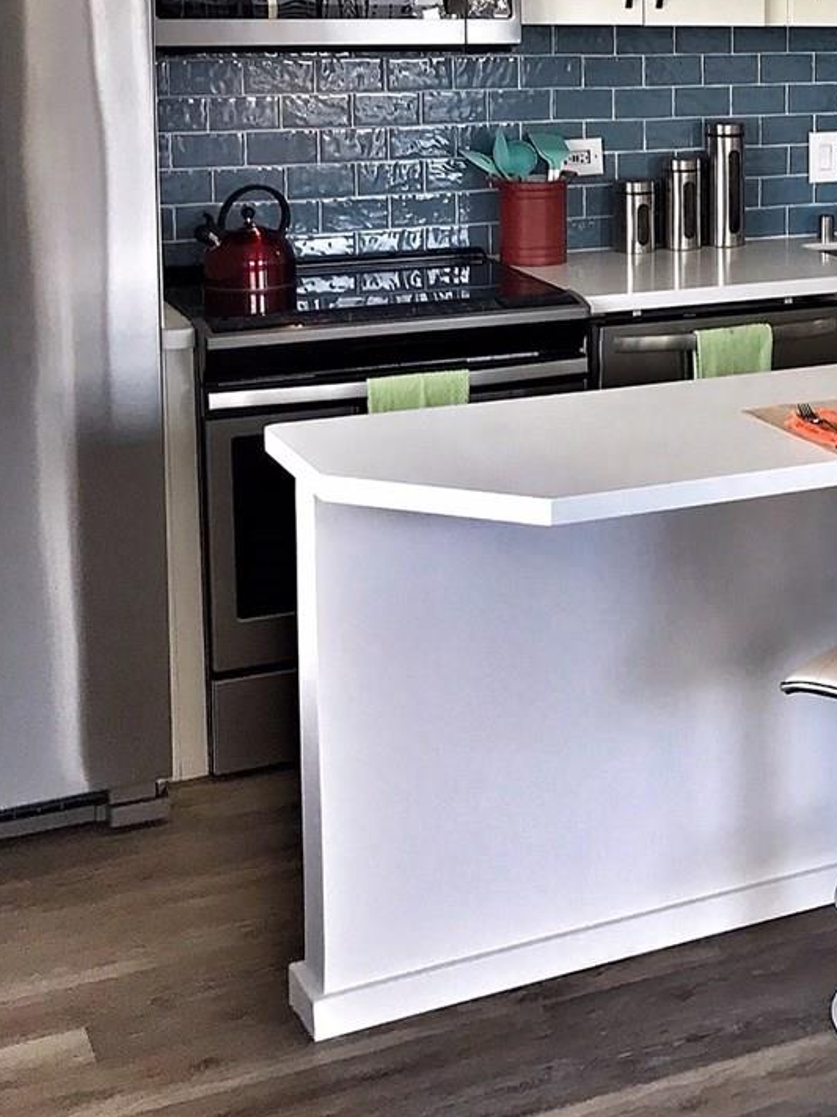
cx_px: 1047
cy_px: 240
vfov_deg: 30.1
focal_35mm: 63
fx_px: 2032
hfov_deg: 21.4
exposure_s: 1/120
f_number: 1.8
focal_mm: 3.99
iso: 32
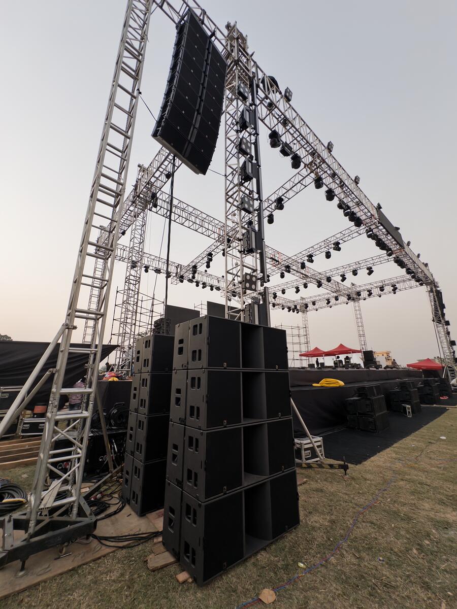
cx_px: 228
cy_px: 304
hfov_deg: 85.7
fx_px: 246
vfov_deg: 102.1
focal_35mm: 14
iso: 100
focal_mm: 2.22
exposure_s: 1/56
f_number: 2.2
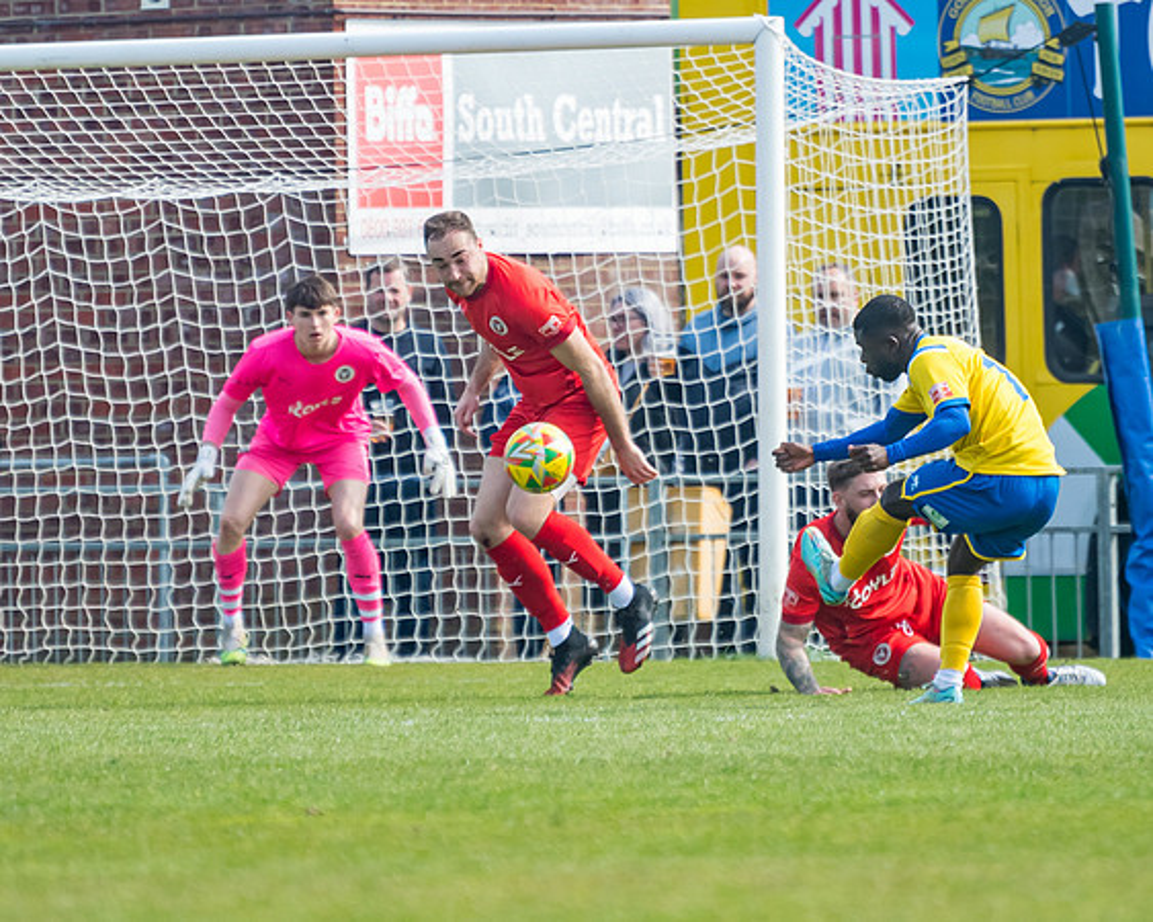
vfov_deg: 2.6
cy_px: 566
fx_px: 20058
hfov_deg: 3.3
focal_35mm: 588
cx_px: 772
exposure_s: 1/2500
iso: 400
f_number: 4
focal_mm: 280
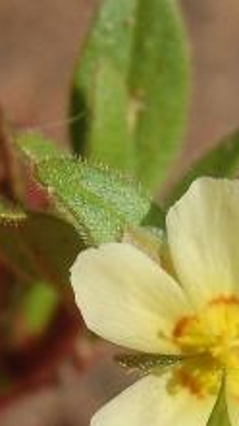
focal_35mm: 251
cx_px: 197
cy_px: 284
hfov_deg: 4.8
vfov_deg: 8.6
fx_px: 2828
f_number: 10
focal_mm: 55
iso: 200
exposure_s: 1/400
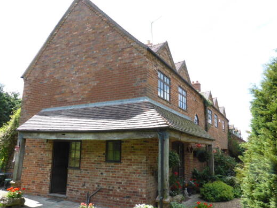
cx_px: 143
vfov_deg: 51.3
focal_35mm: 27
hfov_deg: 65.3
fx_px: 216
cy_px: 107
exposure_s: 1/250
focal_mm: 4.3
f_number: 3.3
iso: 100
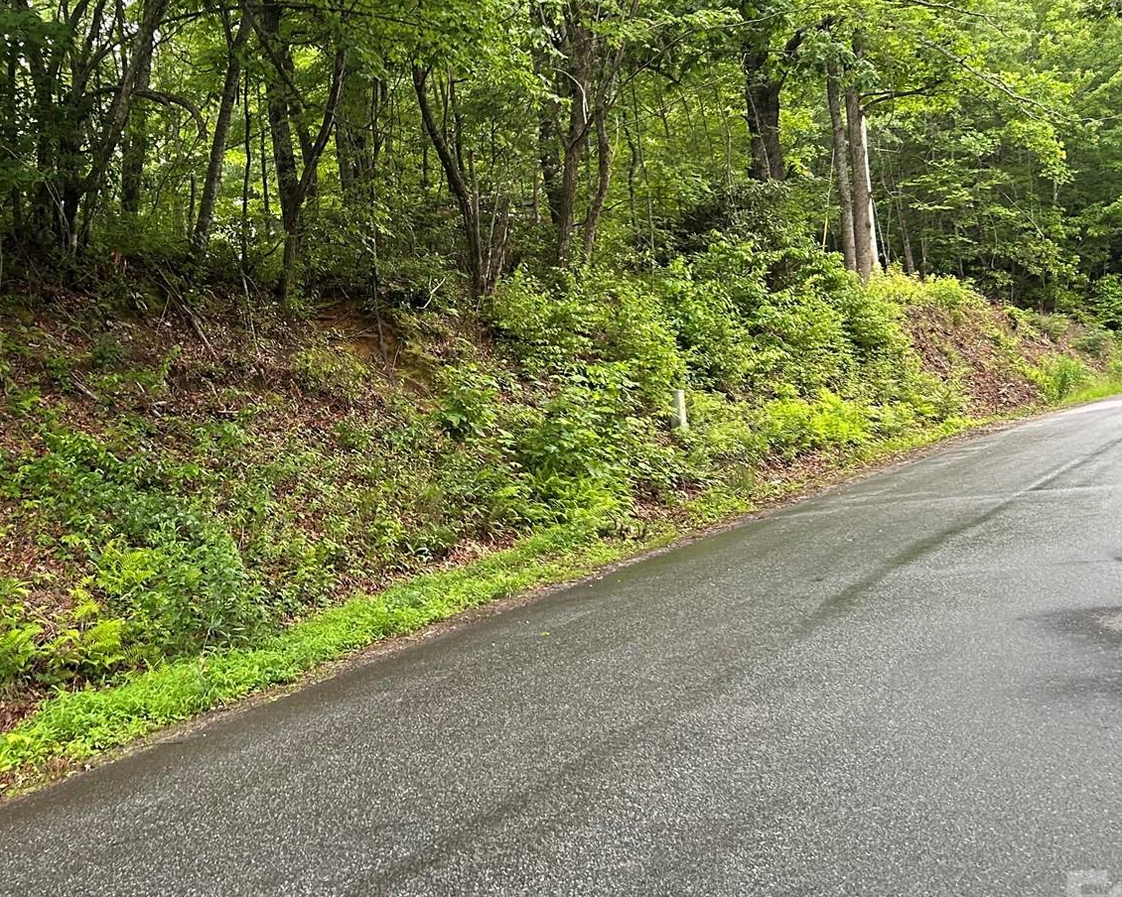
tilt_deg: +4.4
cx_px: 377
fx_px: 1528
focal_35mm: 46
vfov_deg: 32.5
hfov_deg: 39.9
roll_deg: +5.9
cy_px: 295
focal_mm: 5.7
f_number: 1.5
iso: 125
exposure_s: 1/82
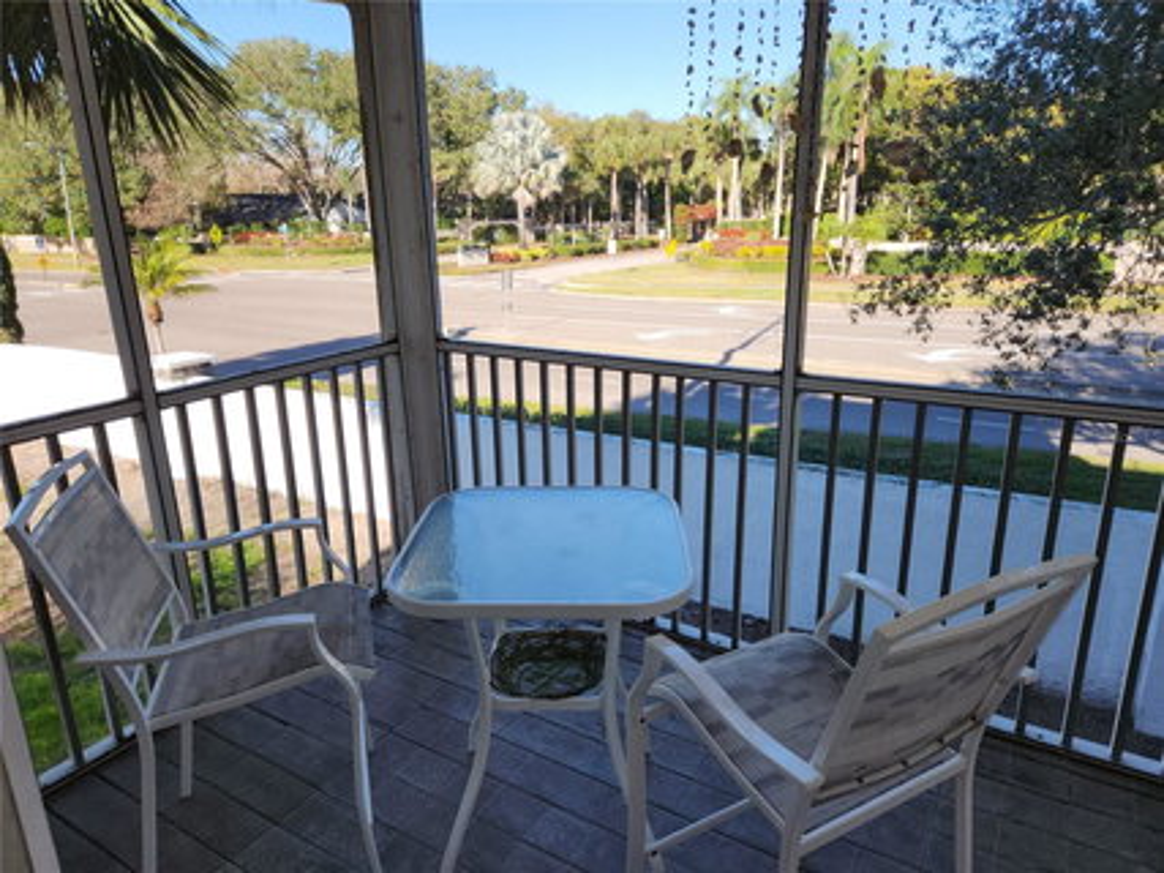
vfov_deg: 58.9
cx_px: 582
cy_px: 436
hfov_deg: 73.9
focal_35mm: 23
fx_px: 773
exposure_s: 1/420
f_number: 1.8
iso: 20
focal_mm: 5.4
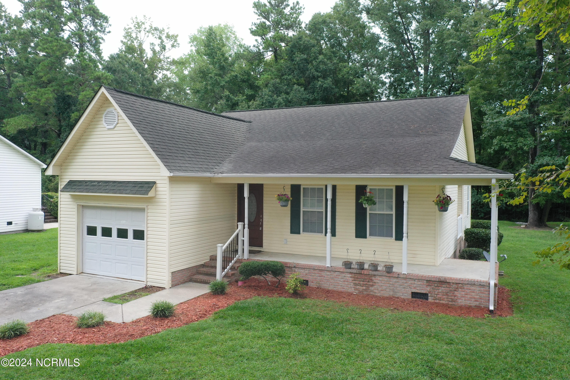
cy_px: 190
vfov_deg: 46.4
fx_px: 443
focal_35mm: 28
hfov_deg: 65.5
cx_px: 285
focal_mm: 10.3
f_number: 4
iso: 400
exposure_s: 1/640
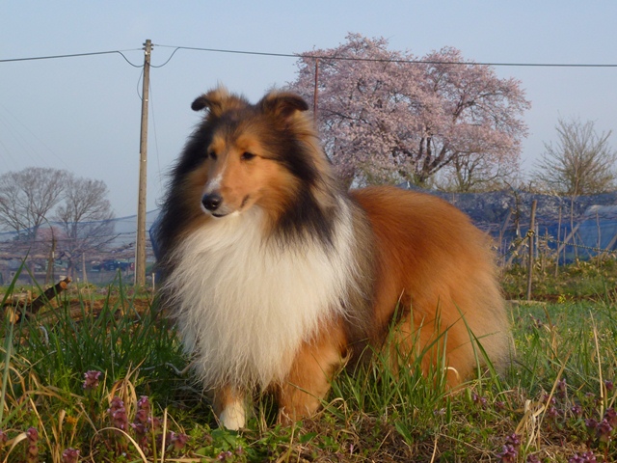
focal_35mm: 52
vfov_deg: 28.0
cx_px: 308
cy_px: 232
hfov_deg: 36.8
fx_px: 927
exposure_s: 1/320
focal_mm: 9.4
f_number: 4.3
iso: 100
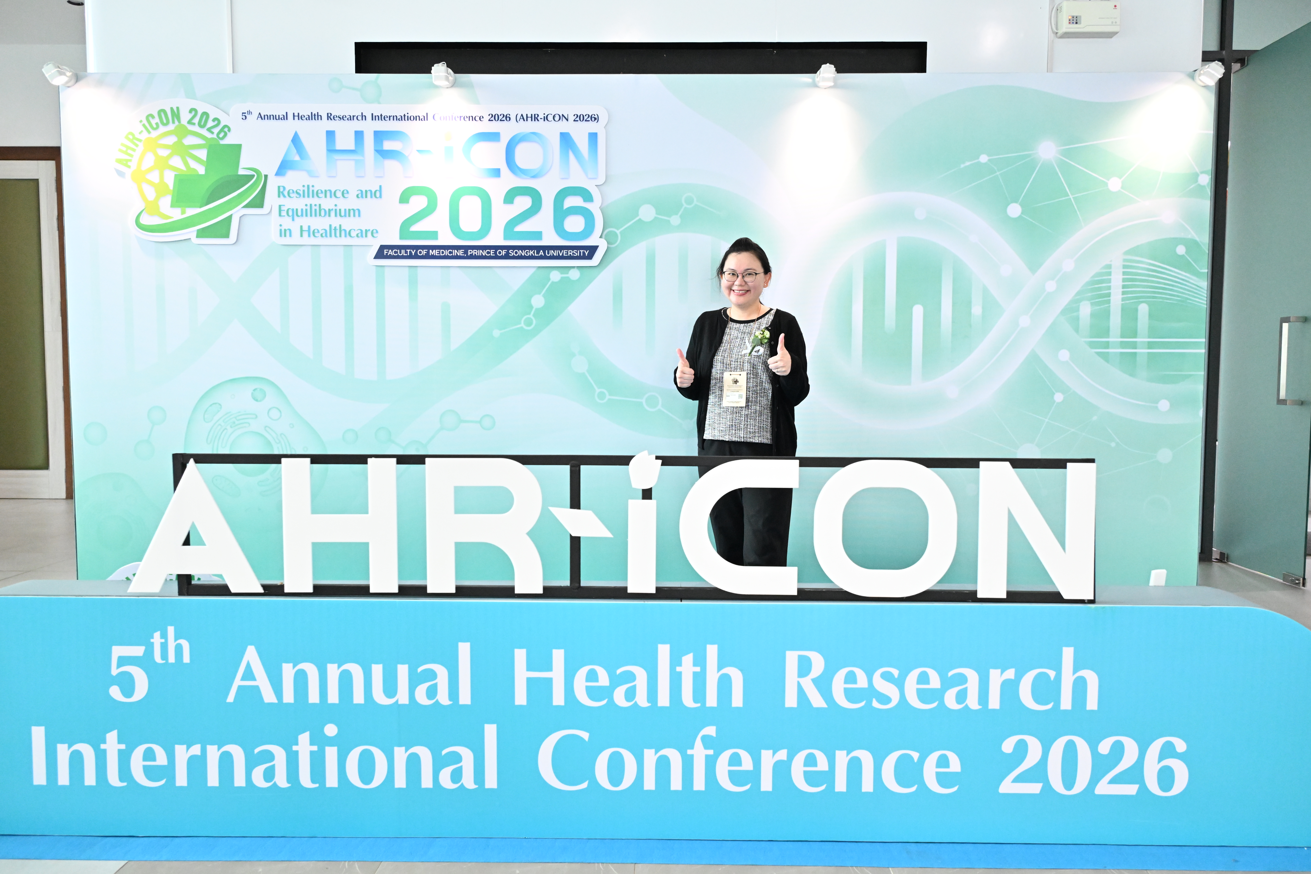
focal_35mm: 28
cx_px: 656
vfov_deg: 47.2
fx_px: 1001
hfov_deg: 66.4
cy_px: 437
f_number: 4
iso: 6400
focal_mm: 27.5
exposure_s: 1/500
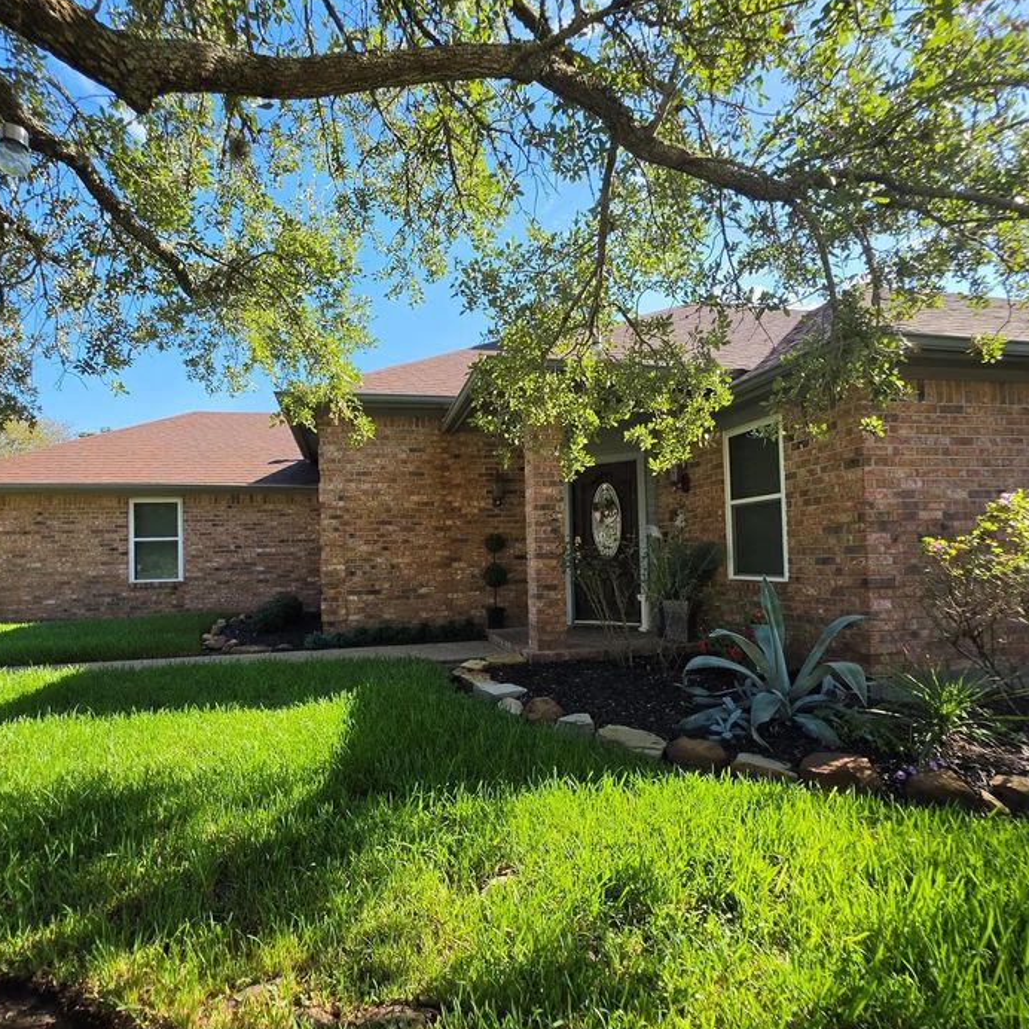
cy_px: 534
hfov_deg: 83.7
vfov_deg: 83.9
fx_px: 572
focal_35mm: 17
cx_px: 459
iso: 32
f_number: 1.9
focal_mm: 2.2
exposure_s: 1/681
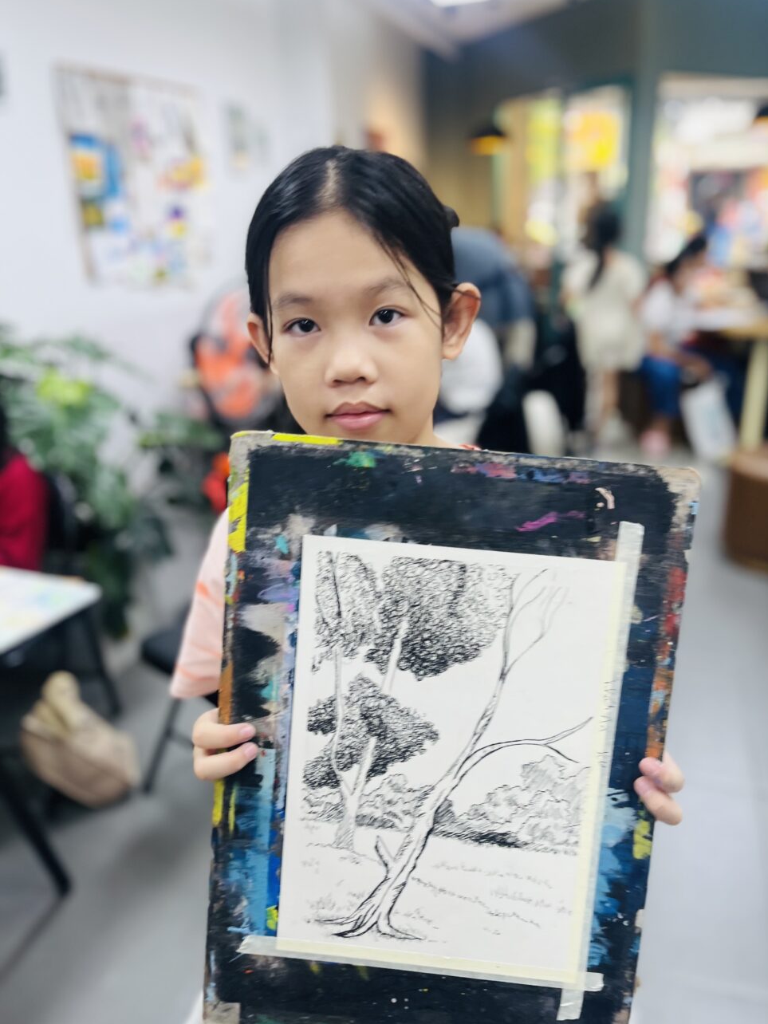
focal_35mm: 27
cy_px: 524
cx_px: 398
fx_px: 799
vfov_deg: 65.3
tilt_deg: -21.5
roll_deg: +2.2
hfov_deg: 51.3
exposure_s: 1/100
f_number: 1.6
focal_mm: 5.1
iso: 64
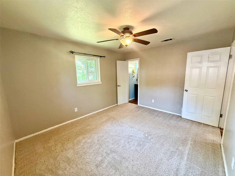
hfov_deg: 102.1
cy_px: 88
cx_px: 118
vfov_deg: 85.7
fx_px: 95
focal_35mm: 14
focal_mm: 2.22
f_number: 2.2
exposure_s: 1/120
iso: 500
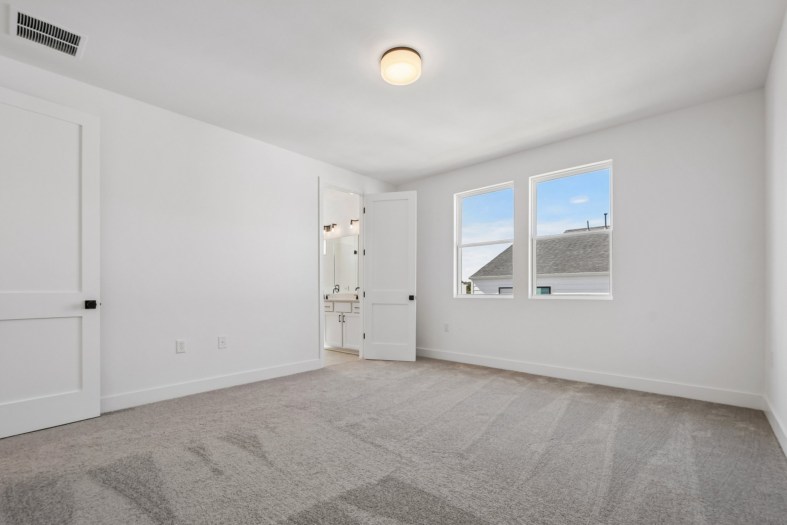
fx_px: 328
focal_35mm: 15
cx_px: 394
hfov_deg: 100.4
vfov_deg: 77.3
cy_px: 262
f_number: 8
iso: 400
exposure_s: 1/200
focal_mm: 10
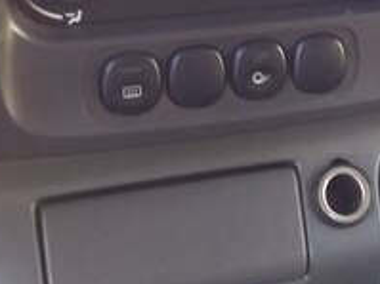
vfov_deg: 15.0
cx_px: 357
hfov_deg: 20.6
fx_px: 1020
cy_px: -110
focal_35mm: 93
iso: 160
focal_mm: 3.7
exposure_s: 1/33
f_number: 1.9
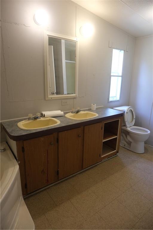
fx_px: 147
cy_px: 115
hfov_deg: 55.1
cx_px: 76
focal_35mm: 23
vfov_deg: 76.1
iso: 800
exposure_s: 1/42
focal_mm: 15
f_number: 4.5
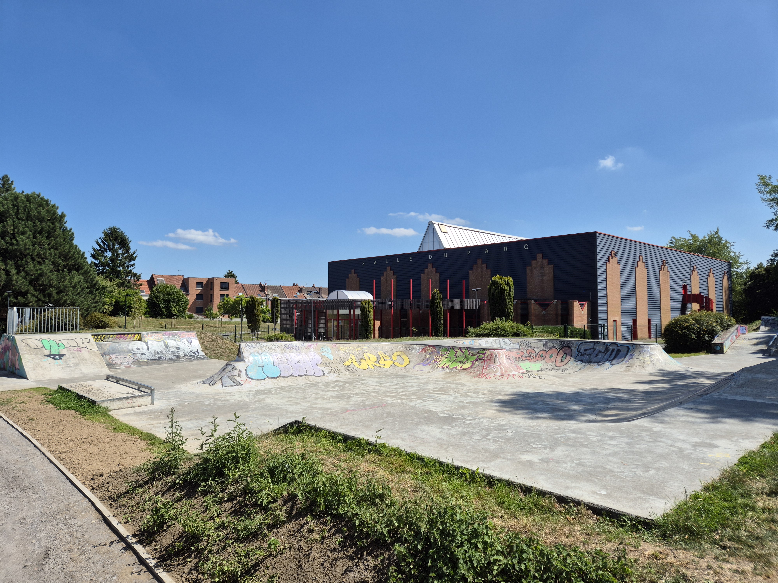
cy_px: 292
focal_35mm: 23
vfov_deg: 58.9
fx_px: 517
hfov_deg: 73.9
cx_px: 389
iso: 25
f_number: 1.8
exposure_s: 1/2168
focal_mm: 5.4
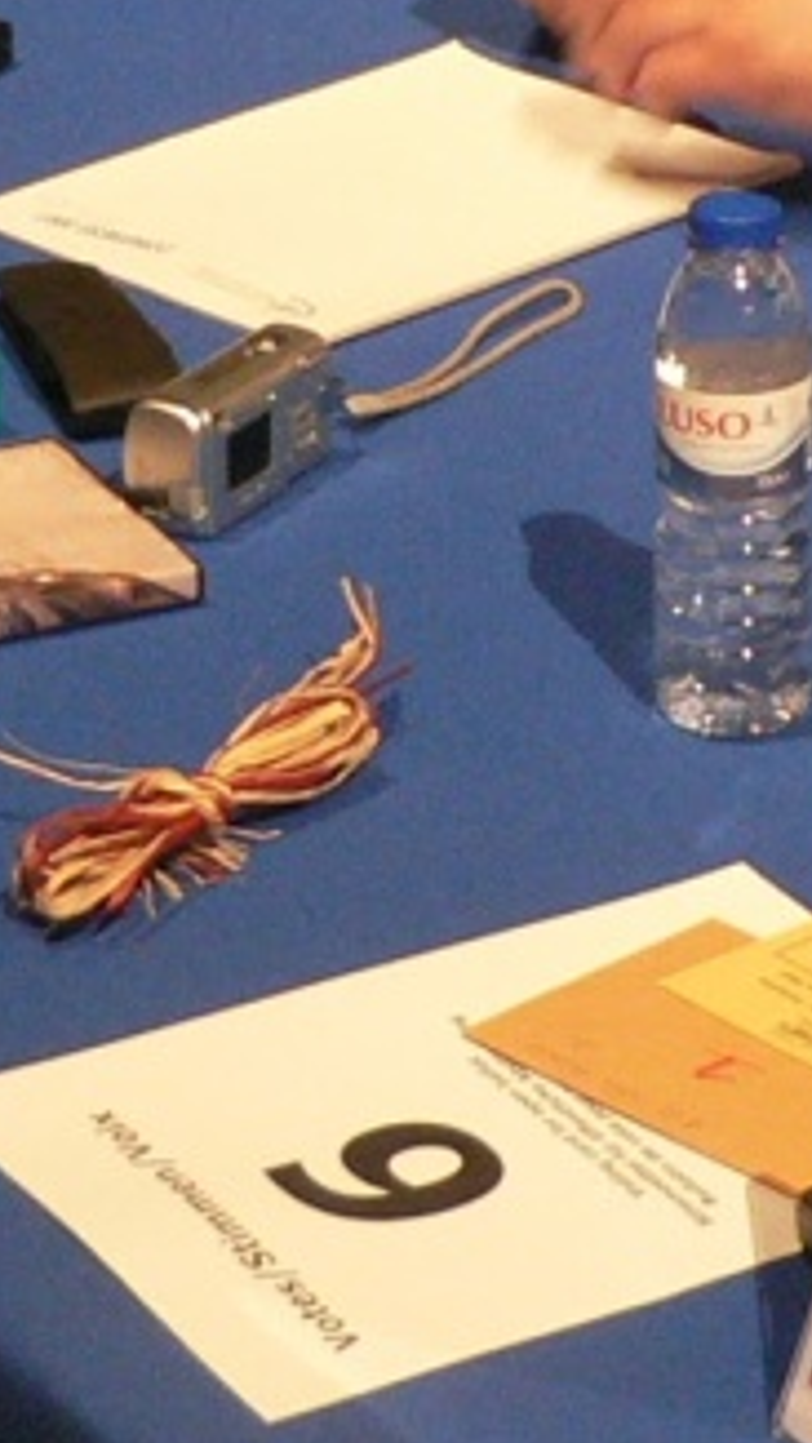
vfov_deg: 14.6
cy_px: 49
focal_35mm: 145
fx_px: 5546
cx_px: 488
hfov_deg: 8.4
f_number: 2.8
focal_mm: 6
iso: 200
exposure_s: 1/13
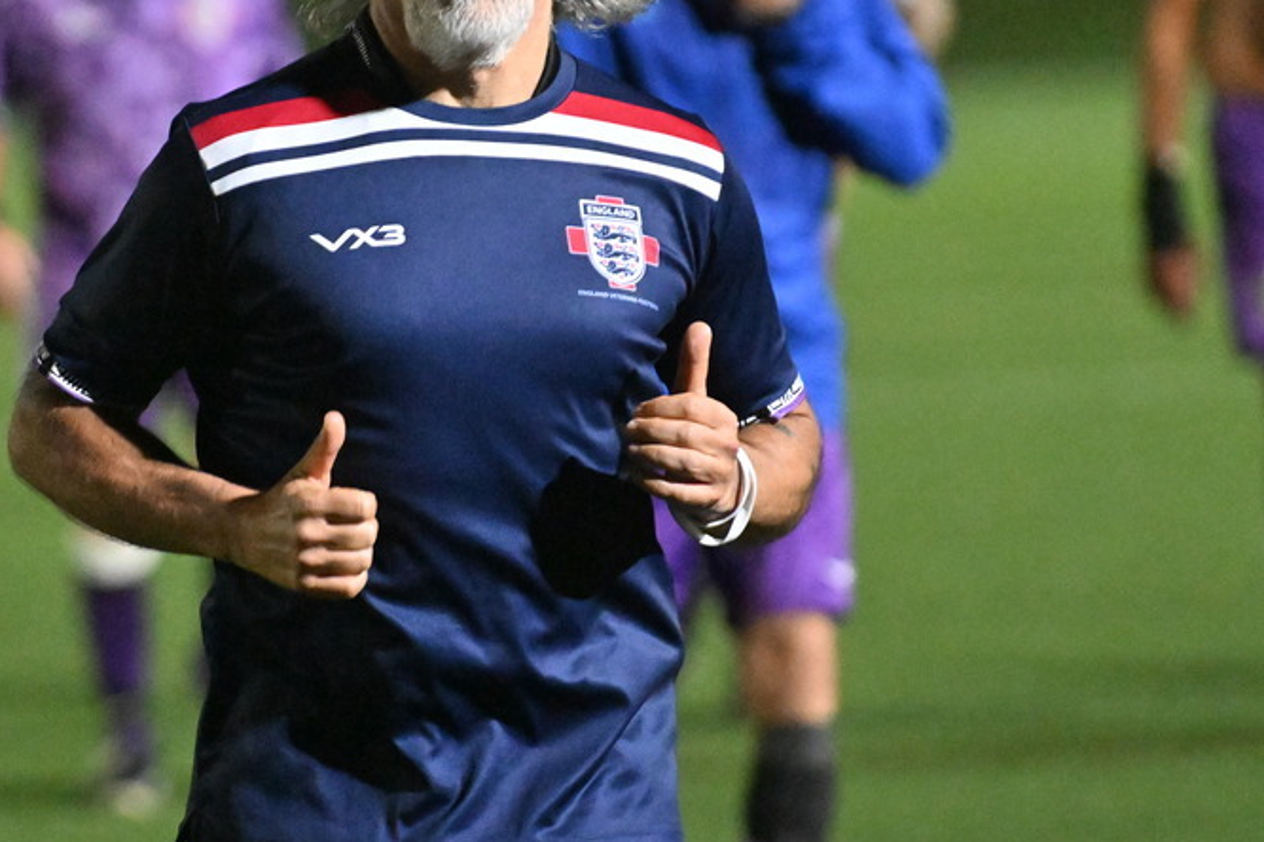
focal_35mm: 450
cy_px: 248
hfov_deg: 4.6
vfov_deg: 3.1
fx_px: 15791
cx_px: 424
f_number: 4.5
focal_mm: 200
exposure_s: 1/800
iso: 8000
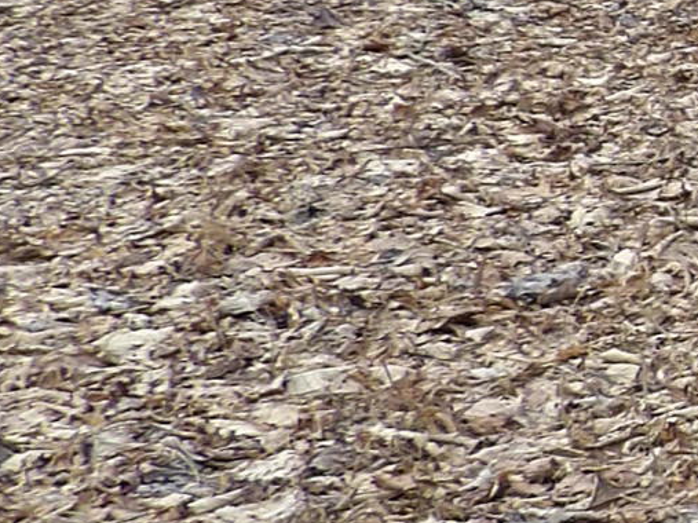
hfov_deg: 10.7
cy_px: -12
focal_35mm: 142
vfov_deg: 10.3
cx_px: 1925
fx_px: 2863
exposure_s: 1/164
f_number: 3.2
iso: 100
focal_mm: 4.3
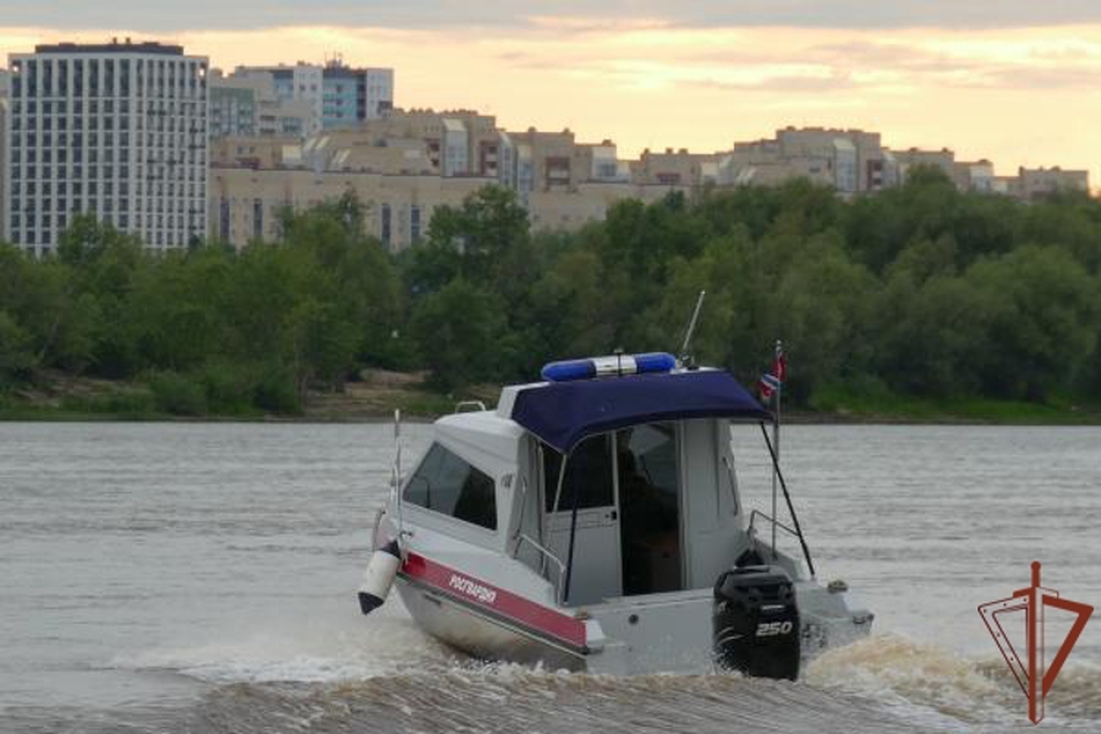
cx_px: 550
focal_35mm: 206
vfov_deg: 6.7
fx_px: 6300
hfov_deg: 10.0
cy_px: 367
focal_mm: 75.13
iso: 125
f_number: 4
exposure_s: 1/200
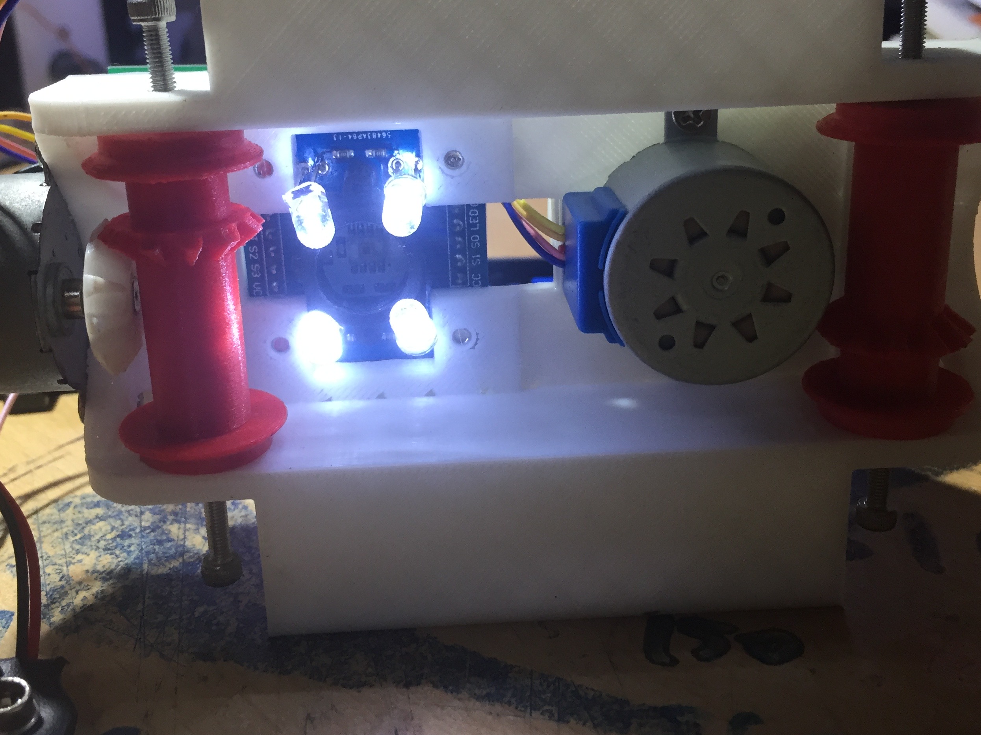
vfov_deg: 37.5
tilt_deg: -17.1
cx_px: 473
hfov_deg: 49.0
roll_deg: +2.2
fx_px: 1077
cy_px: 286
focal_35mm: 38
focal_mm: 4.15
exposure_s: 1/33
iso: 50
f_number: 2.2
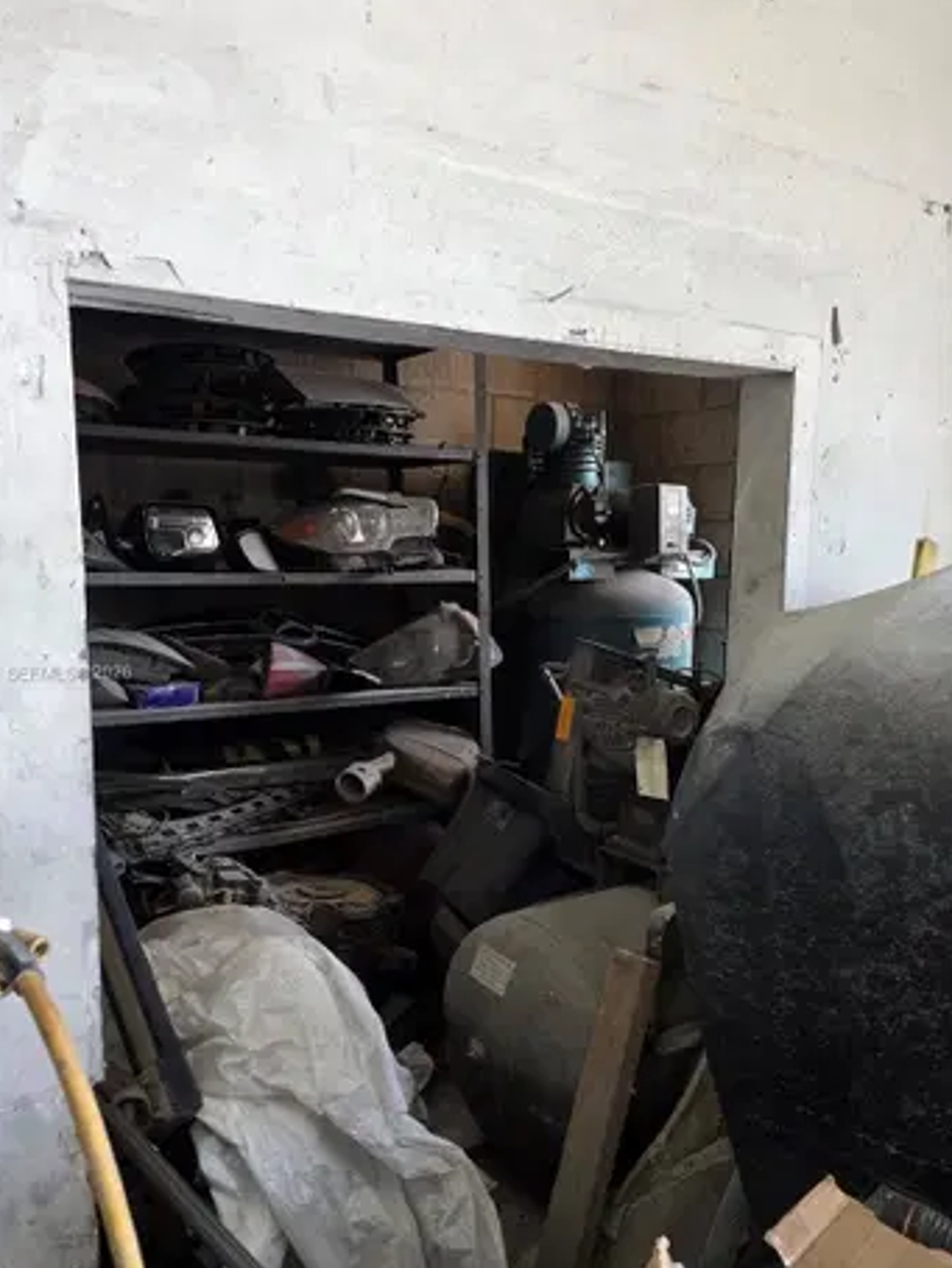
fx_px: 989
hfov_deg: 51.4
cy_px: 674
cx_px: 461
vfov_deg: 65.2
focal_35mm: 27
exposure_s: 1/120
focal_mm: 6.3
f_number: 1.7
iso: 160
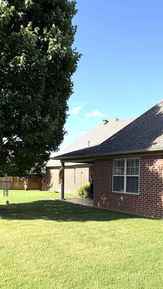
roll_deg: -0.4
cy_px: 186
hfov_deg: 37.7
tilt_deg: -2.2
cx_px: 92
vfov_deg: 61.5
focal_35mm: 31
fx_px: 238
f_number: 2.2
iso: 40
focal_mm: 2.22
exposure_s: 1/921
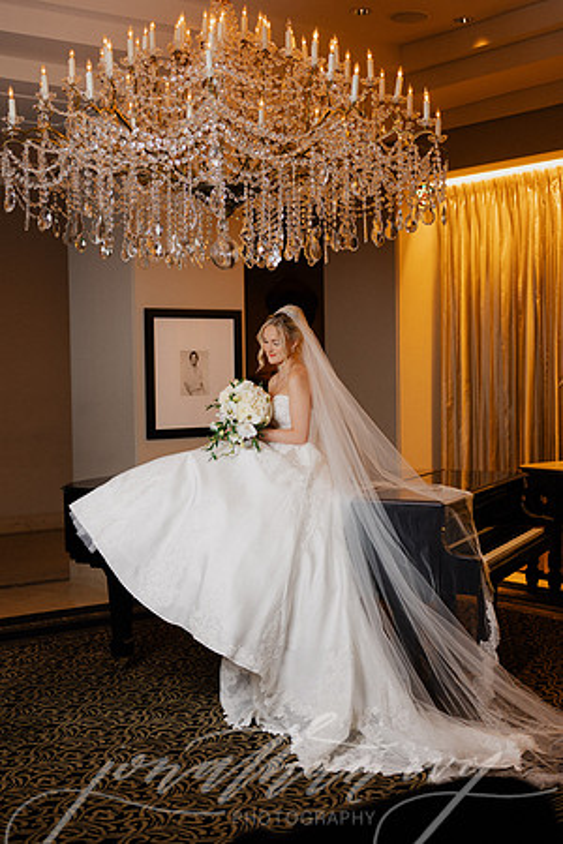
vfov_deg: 39.6
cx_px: 282
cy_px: 422
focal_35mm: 50
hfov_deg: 27.0
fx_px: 1173
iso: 250
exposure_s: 1/200
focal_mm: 50
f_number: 2.2
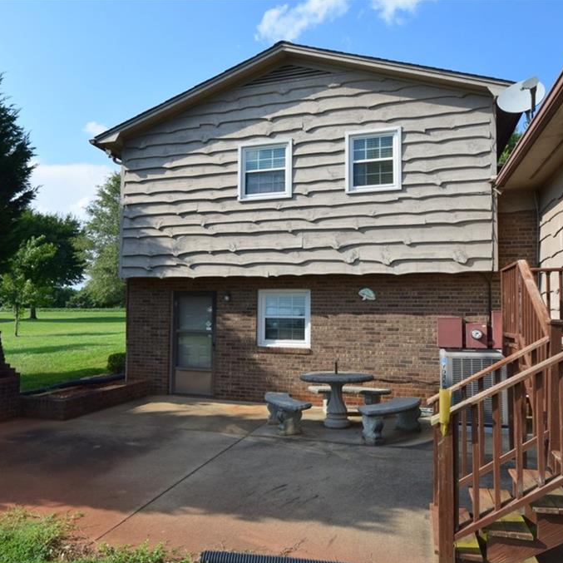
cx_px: 240
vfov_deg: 59.1
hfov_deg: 58.8
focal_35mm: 27
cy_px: 282
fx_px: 497
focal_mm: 14
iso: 400
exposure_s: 1/400
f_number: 11
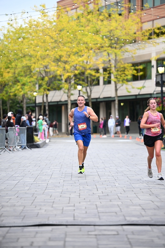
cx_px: 82
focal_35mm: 125
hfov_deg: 11.0
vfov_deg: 16.4
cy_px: 124
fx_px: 859
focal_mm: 125
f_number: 2.8
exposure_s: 1/1600
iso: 1000
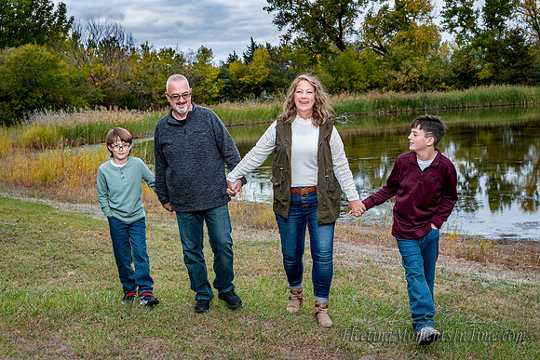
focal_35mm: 40
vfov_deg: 33.4
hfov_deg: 48.4
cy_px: 180
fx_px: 600
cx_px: 270
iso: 320
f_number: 5.6
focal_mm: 40
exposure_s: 1/125
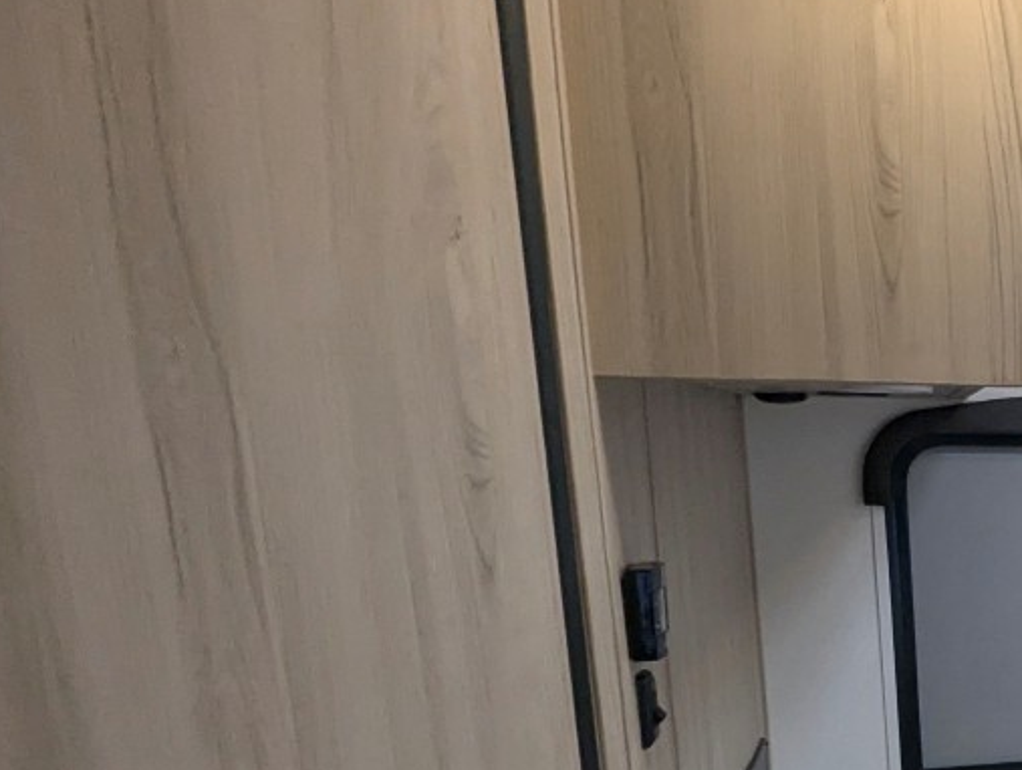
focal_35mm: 44
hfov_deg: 31.2
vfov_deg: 31.6
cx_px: 1384
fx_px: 1301
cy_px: 677
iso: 149
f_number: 2.2
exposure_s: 1/176
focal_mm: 2.35
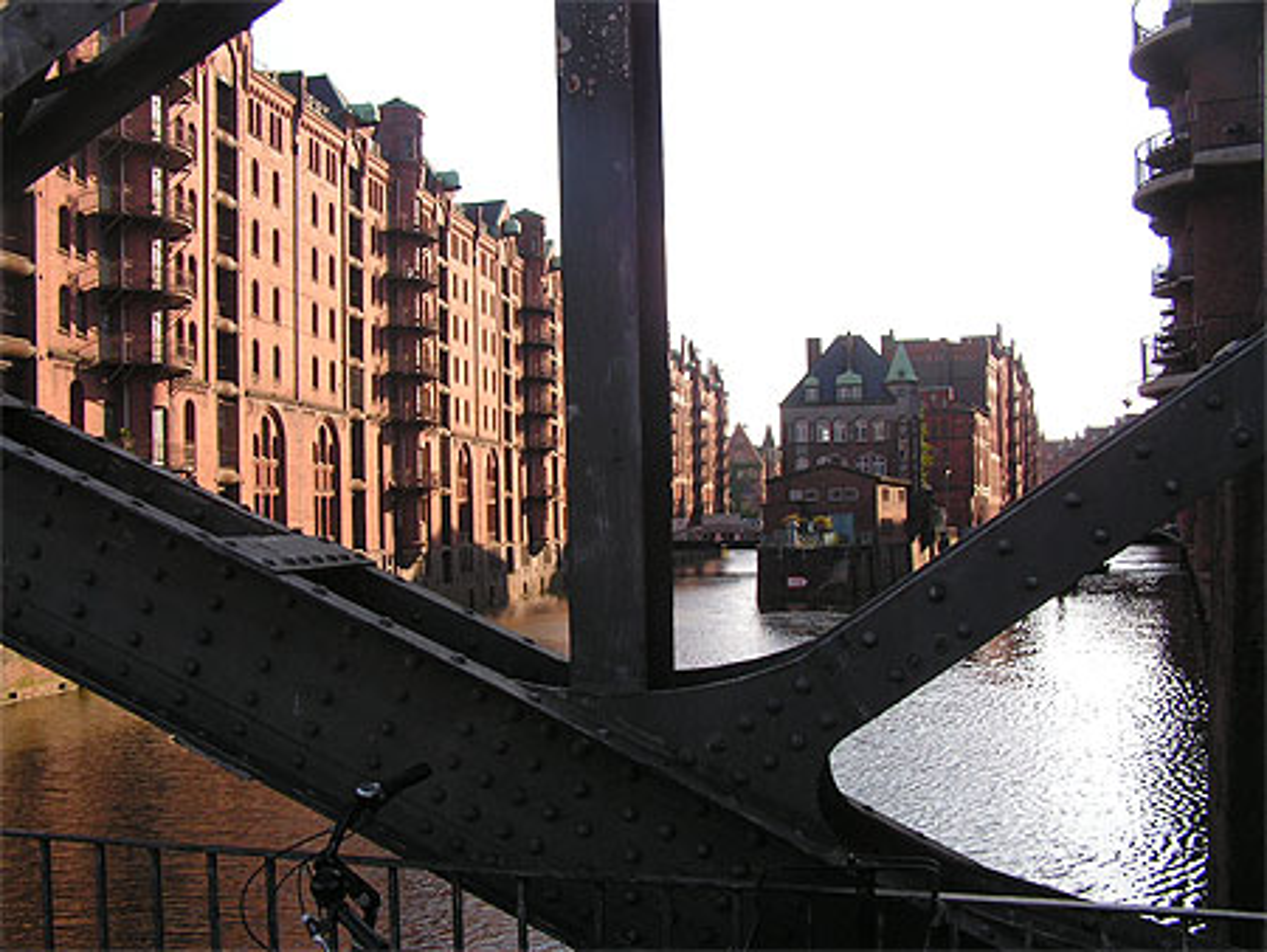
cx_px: 634
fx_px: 1392
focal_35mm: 38
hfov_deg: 49.0
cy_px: 476
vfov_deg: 37.8
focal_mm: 6.3
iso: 50
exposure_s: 1/160
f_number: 5.6
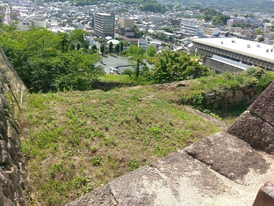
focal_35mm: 26
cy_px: 103
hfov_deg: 67.3
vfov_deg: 53.1
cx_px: 137
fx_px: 206
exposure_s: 1/1455
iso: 100
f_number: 1.8
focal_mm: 4.58
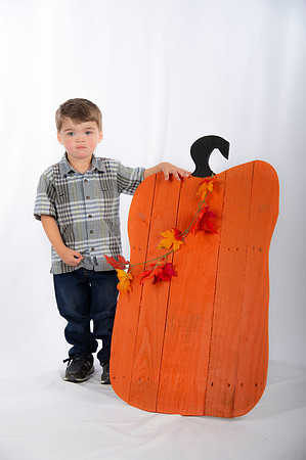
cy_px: 230
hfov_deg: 21.9
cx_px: 153
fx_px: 792
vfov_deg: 32.4
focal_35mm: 62
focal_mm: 62
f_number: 5.6
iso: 100
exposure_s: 1/200
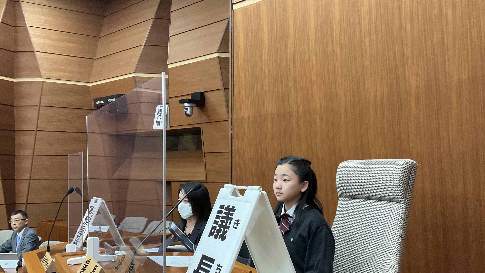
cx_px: 243
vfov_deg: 36.3
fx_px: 412
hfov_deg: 61.0
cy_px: 182
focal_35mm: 32
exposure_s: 1/60
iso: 125
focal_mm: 3
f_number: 1.8
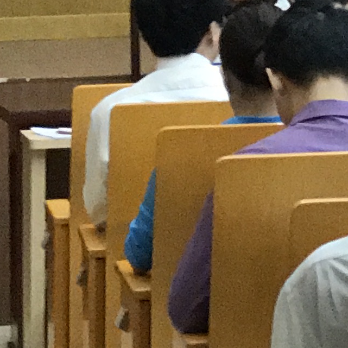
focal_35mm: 317
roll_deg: +1.5
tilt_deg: +3.9
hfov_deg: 5.3
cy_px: -330
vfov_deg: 5.4
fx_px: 3606
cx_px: 997
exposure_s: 1/50
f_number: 2.8
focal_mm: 6.6
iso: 200
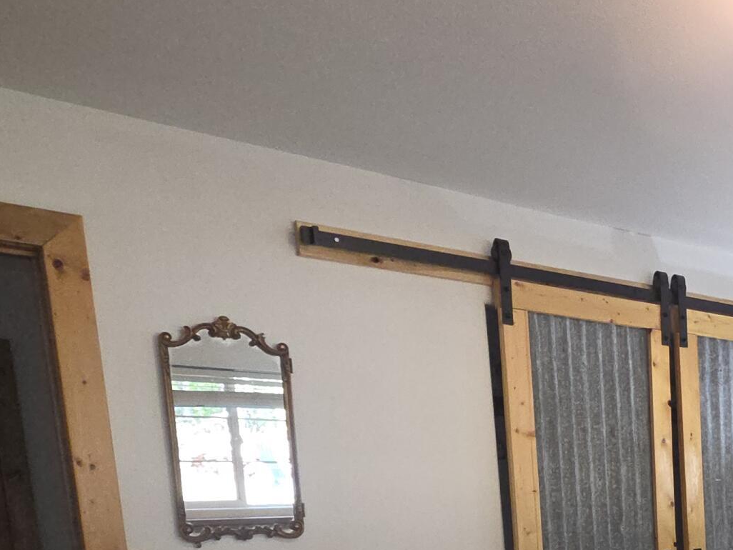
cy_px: 626
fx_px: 805
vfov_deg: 32.5
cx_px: 772
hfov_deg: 41.0
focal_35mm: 38
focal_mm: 2.2
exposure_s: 1/60
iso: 200
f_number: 2.2
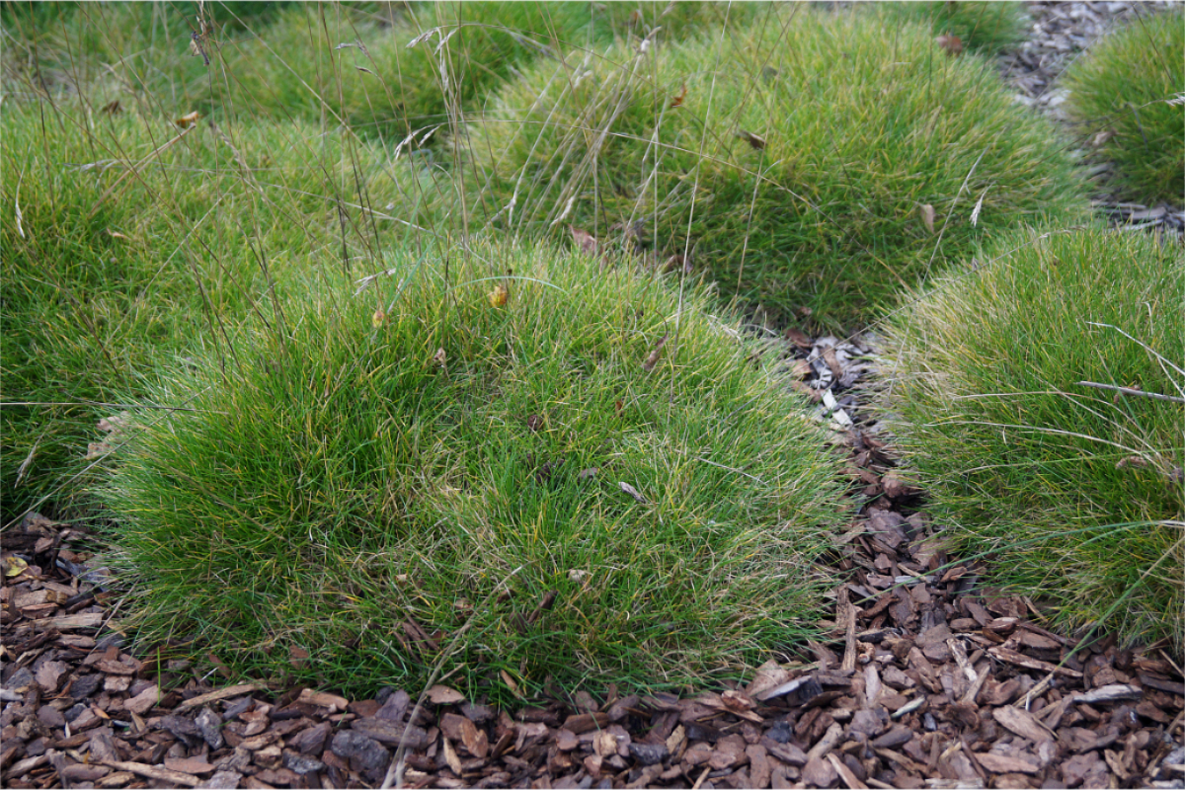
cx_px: 592
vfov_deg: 25.8
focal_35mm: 52
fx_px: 1728
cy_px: 395
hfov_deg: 37.9
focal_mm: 35
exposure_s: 1/160
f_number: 5
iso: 400
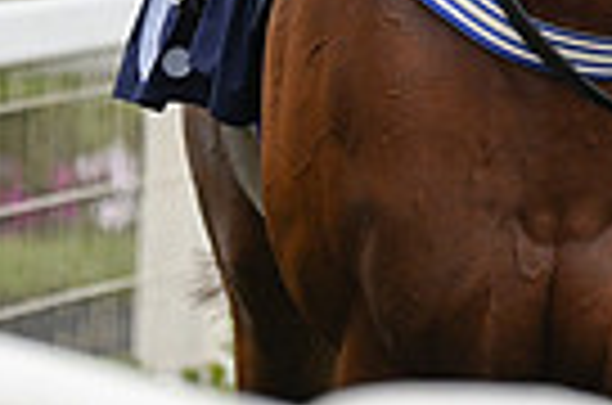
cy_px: -461
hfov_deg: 3.1
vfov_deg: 2.1
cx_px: 716
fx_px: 11245
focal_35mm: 663
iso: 1250
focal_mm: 155
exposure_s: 1/4000
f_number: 4
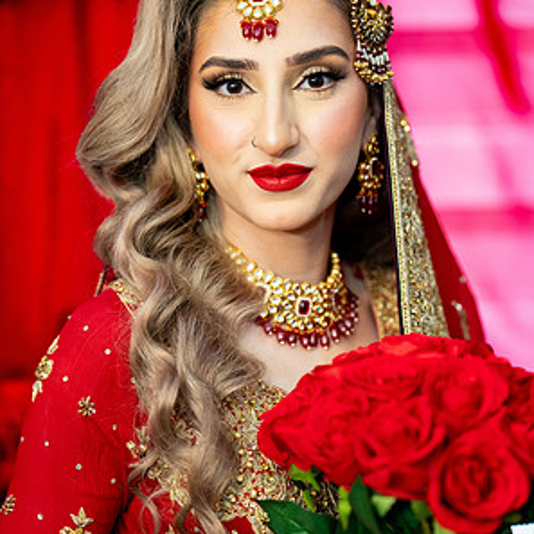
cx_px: 268
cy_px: 279
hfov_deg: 15.0
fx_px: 2025
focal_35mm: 116
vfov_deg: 15.0
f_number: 2
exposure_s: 1/200
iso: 1000
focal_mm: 90
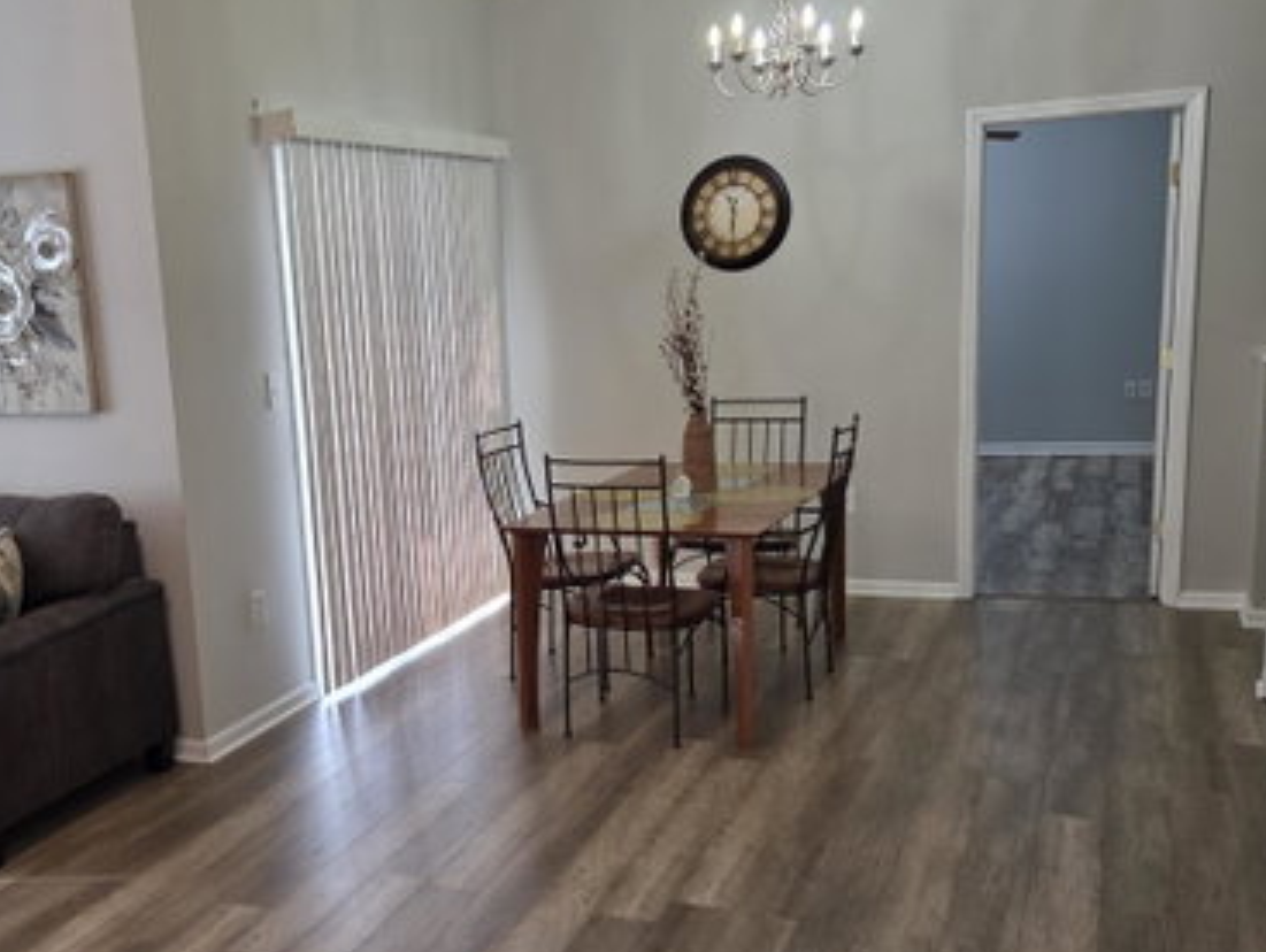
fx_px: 1464
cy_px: 617
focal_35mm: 40
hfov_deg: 46.3
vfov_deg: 35.7
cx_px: 461
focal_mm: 5.4
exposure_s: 1/120
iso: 100
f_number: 1.8
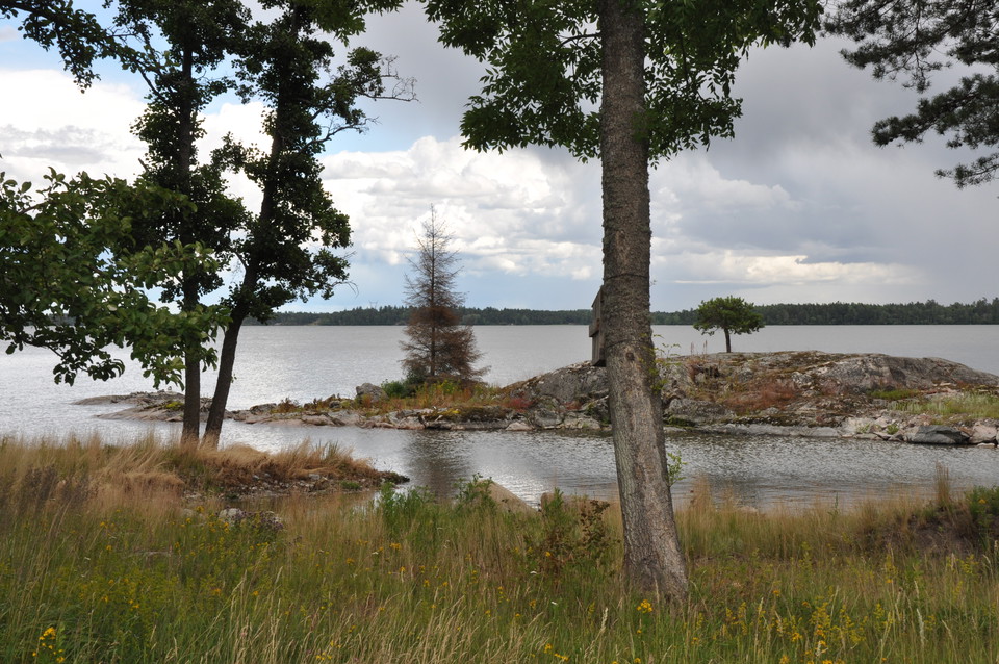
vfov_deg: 23.7
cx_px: 500
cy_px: 332
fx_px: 1580
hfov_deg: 35.1
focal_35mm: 57
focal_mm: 38
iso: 400
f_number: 14
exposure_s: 1/200
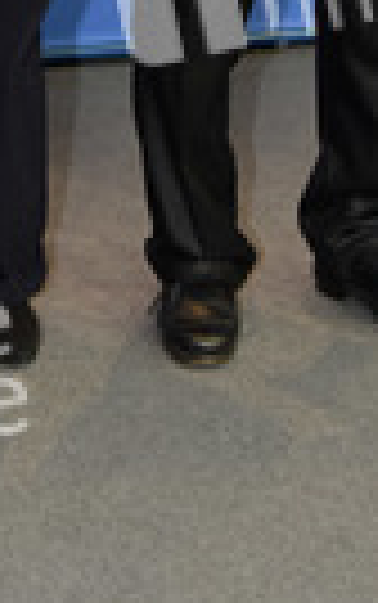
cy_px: -266
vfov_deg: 15.2
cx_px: -72
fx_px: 2105
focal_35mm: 128
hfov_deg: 10.1
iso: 640
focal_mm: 28
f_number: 4
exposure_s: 1/200
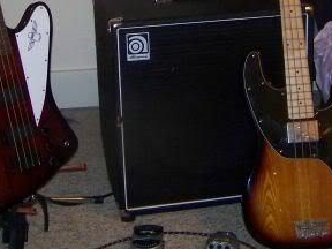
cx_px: 143
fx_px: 767
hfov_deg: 24.4
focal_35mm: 80
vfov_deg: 18.0
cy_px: 0
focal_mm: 5.85
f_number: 2.8
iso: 200
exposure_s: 1/30
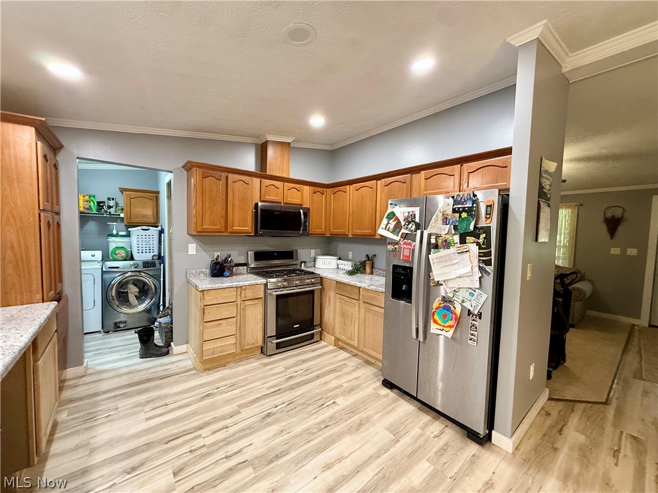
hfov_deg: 102.1
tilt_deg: -3.3
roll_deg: -1.7
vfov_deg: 85.7
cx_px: 329
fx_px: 266
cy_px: 246
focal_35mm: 14
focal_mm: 2.22
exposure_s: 1/60
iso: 400
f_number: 2.2
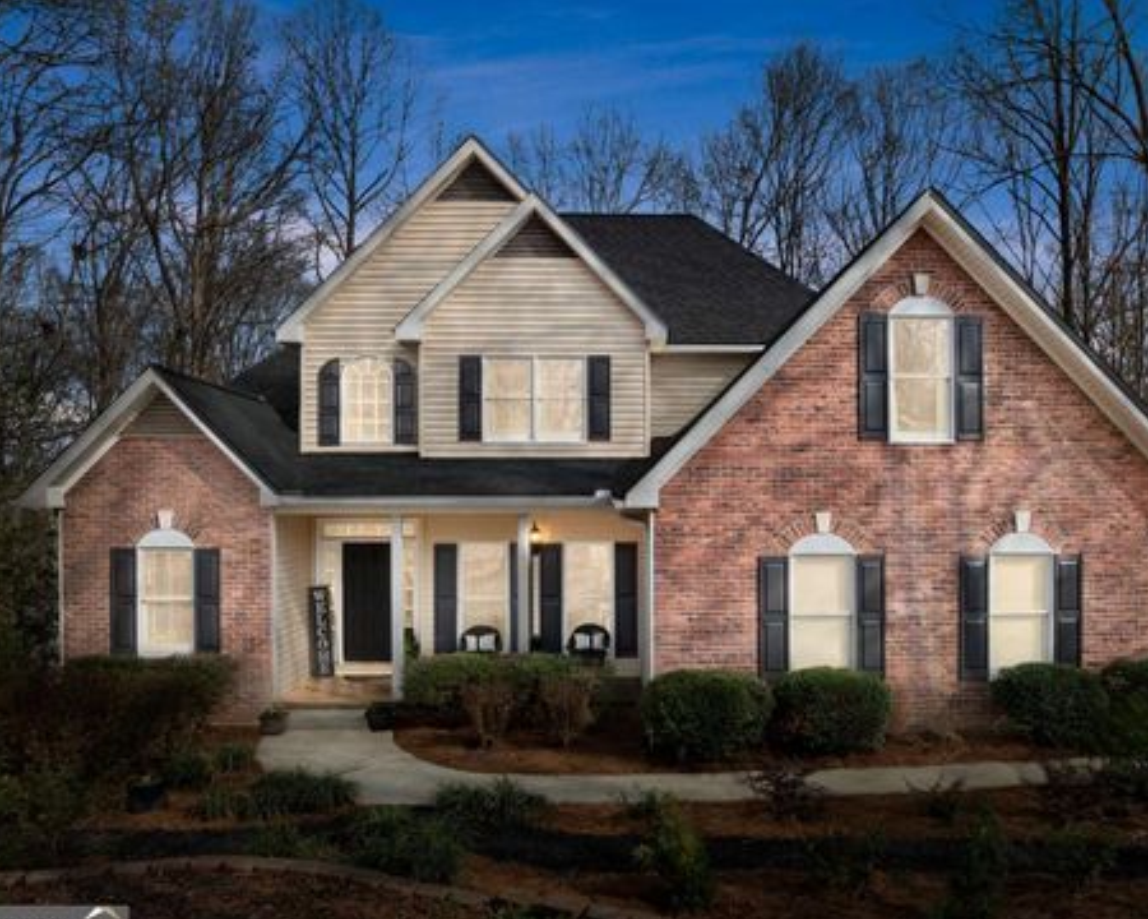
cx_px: 625
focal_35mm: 26
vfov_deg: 54.9
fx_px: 883
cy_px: 475
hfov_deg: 65.9
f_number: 2.8
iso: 120
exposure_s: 1/40
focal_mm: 12.29
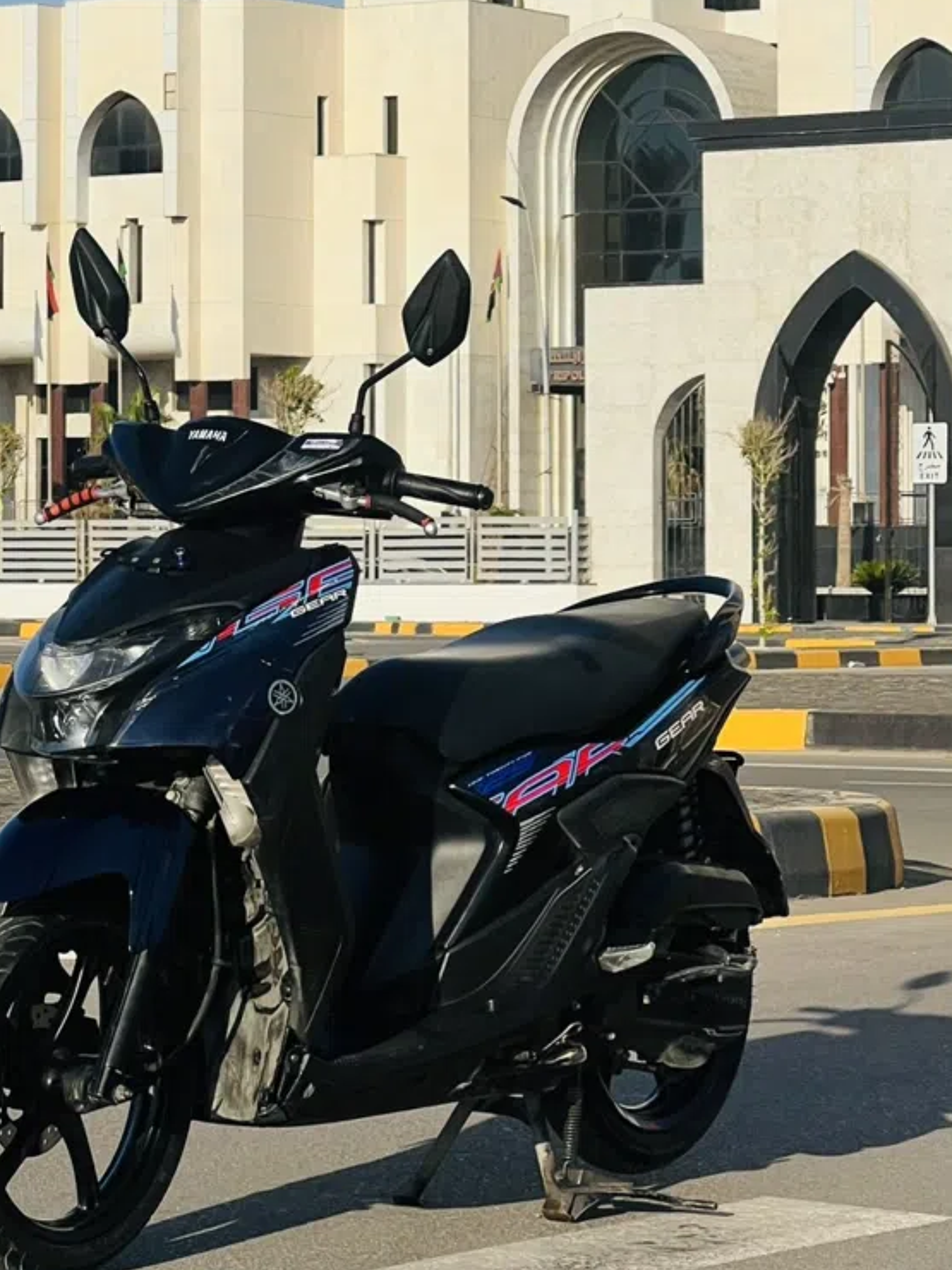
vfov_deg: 13.9
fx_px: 5207
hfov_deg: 10.4
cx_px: 218
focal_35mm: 142
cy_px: 411
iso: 32
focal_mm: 9
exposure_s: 1/1449
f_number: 2.8
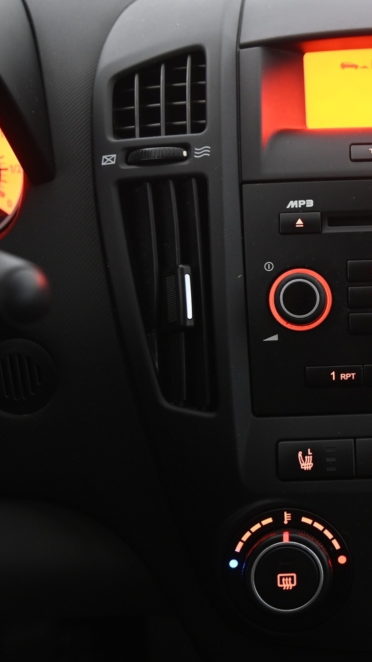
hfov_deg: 19.2
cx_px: 448
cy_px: 353
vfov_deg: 35.4
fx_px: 1035
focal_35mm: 59
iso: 2000
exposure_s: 1/15
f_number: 4
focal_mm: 34
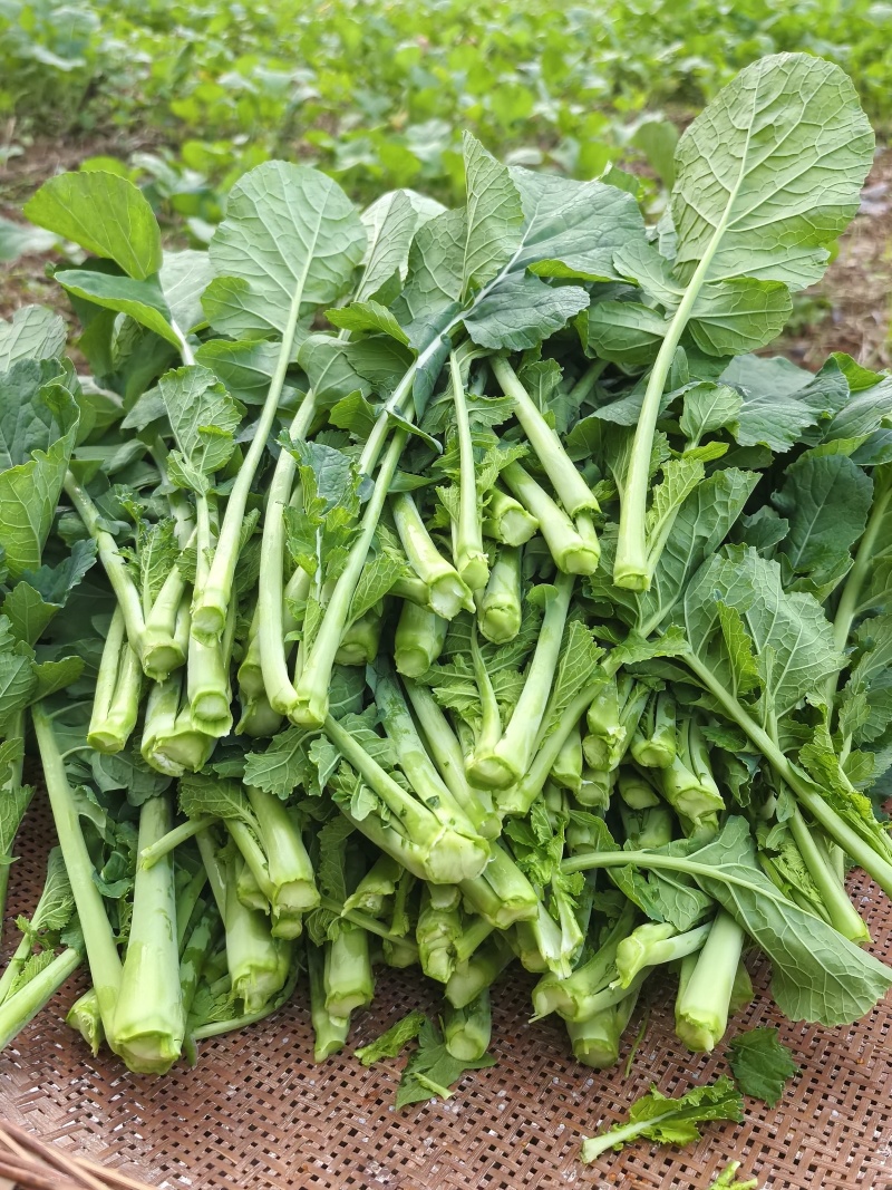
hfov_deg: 39.6
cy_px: 595
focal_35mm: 36
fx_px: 1237
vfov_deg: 51.4
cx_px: 446
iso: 160
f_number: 2
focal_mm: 5.75
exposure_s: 1/451
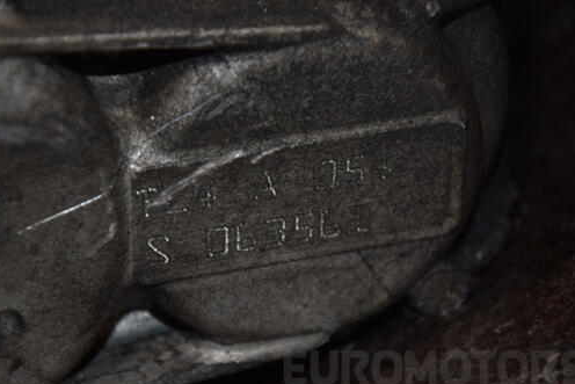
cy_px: 213
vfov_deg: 7.2
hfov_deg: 10.8
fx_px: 3045
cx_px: 262
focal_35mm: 191
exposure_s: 1/60
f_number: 5.6
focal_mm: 105
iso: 800
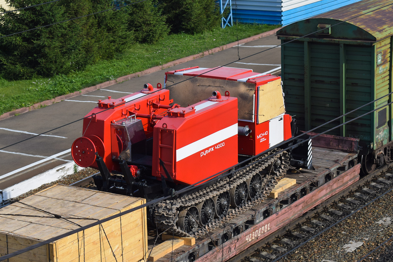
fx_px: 901
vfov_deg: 16.6
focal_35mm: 82
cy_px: 131
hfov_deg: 24.6
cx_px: 196
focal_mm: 55
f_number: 8
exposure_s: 1/250
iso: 220
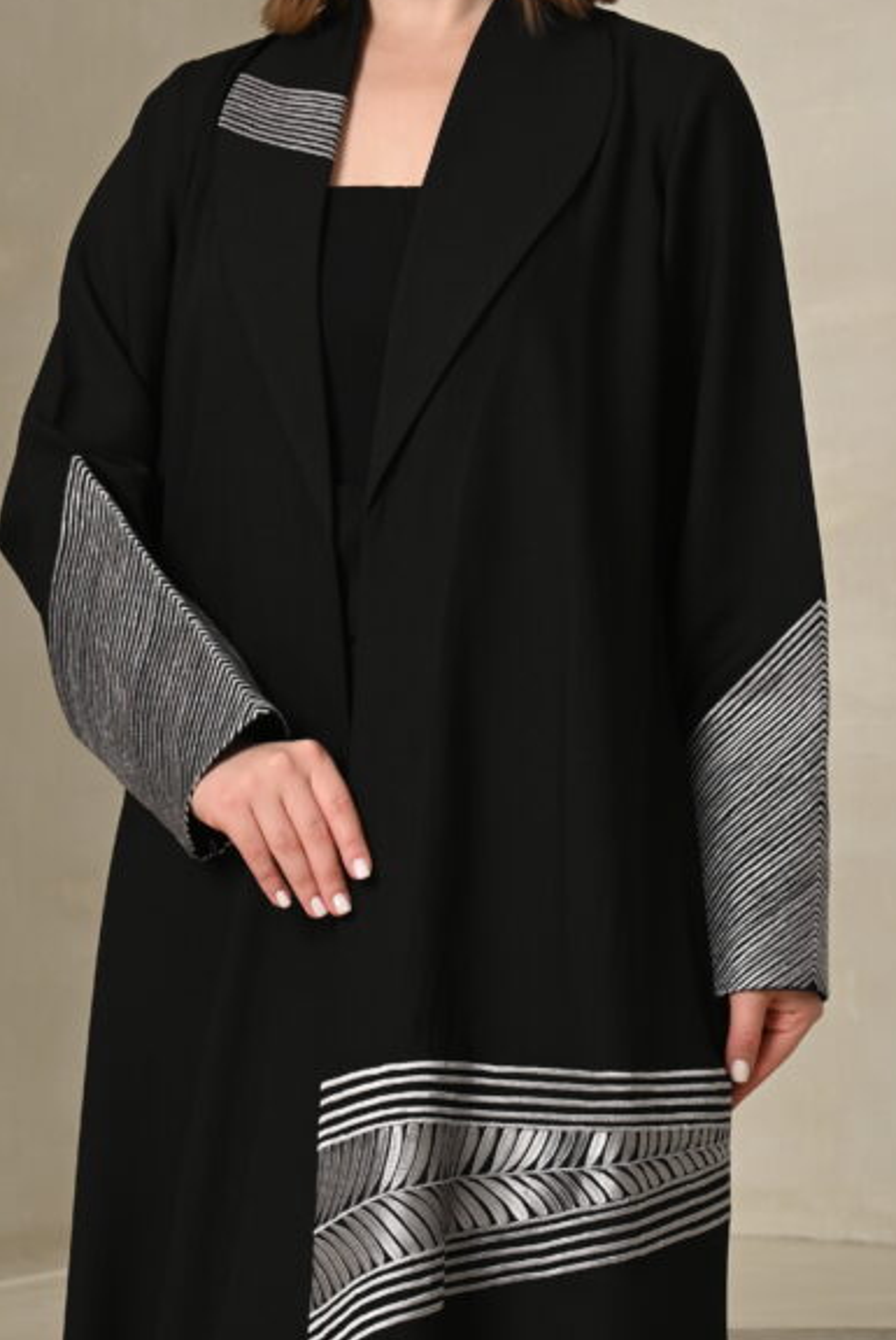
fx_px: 6819
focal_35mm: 183
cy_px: 579
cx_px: 458
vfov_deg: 11.2
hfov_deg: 7.5
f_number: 8
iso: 200
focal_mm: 103
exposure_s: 1/125
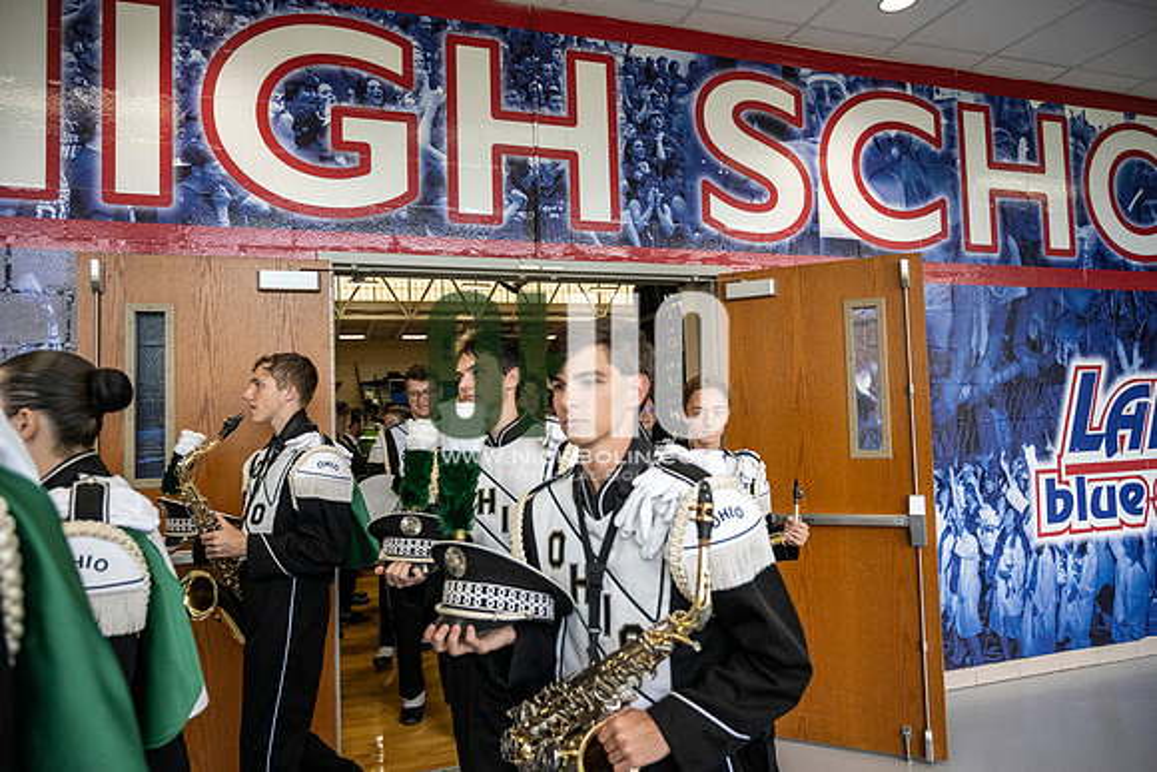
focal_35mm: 24
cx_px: 578
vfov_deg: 53.2
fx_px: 771
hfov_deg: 73.7
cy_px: 386
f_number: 4
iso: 3200
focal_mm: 24
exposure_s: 1/800
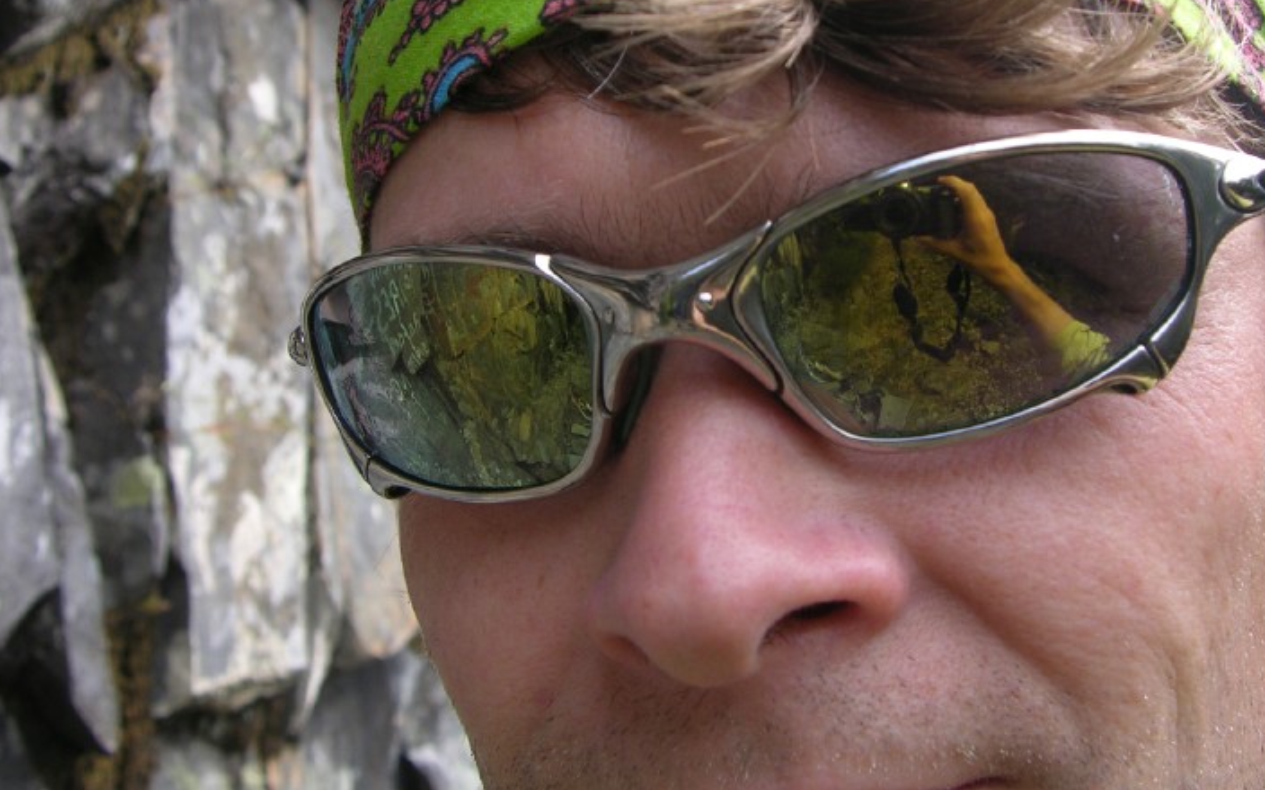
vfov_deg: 23.9
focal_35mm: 54
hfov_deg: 37.5
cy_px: 275
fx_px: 1862
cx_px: 717
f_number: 4
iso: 50
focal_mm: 8.9
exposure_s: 1/71.5
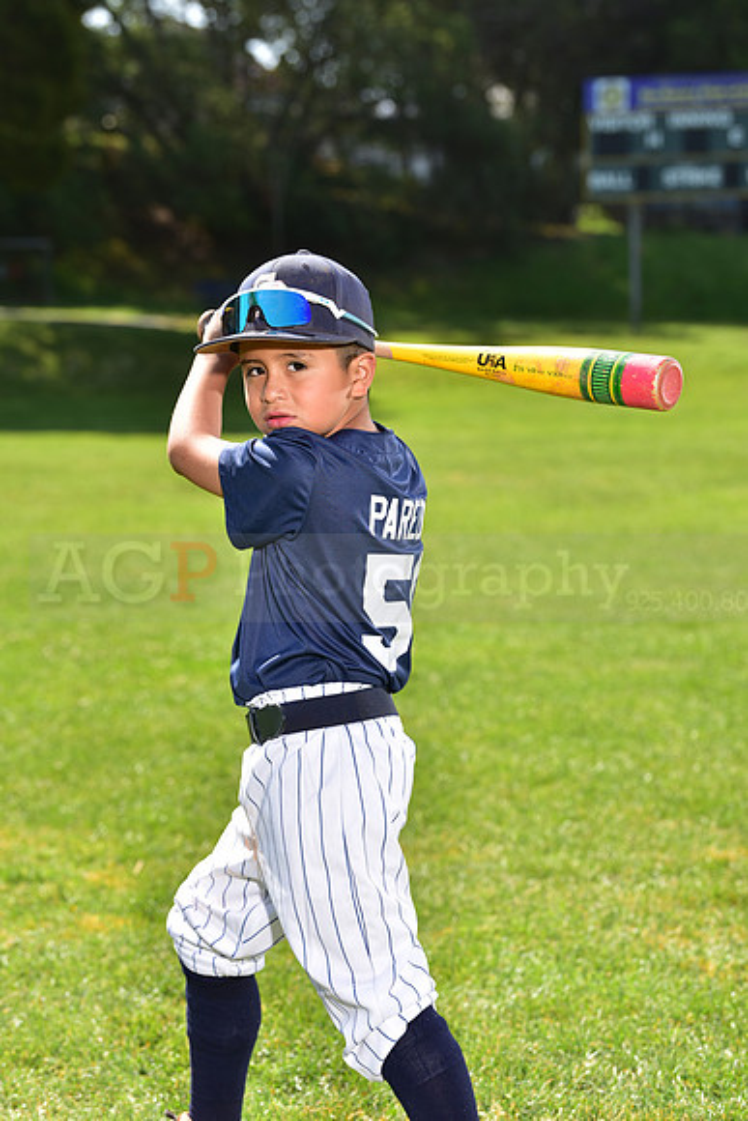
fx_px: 3177
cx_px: 374
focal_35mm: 102
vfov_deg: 20.0
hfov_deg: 13.4
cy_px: 560
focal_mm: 102
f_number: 5.6
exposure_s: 1/250
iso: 100
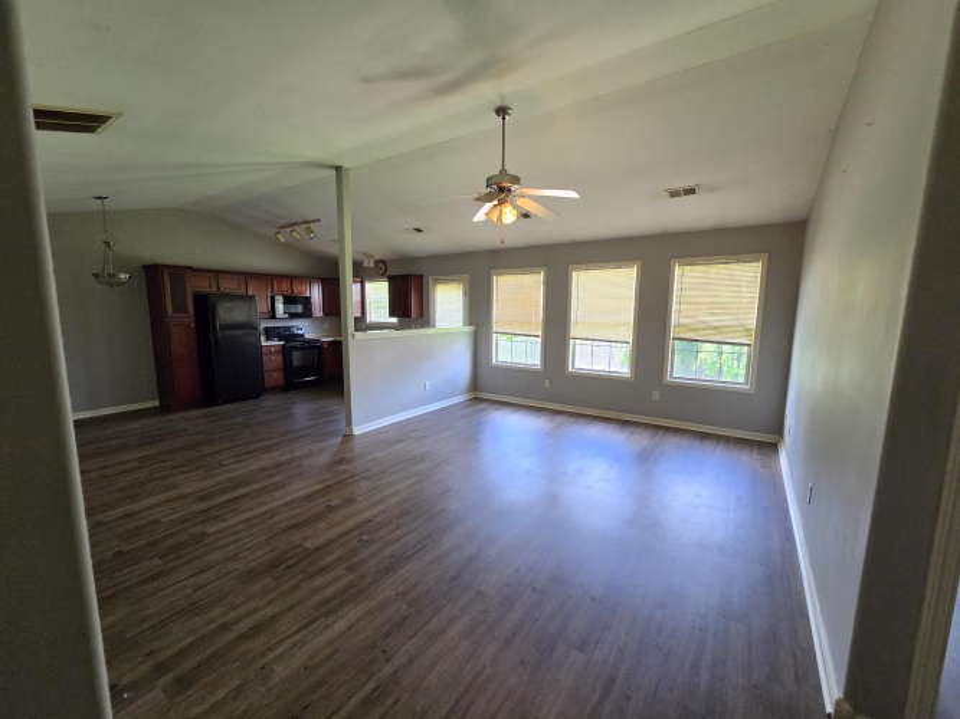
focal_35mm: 13
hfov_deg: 106.2
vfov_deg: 89.9
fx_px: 360
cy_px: 360
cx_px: 480
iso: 320
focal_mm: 2.2
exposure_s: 1/120
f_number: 2.2
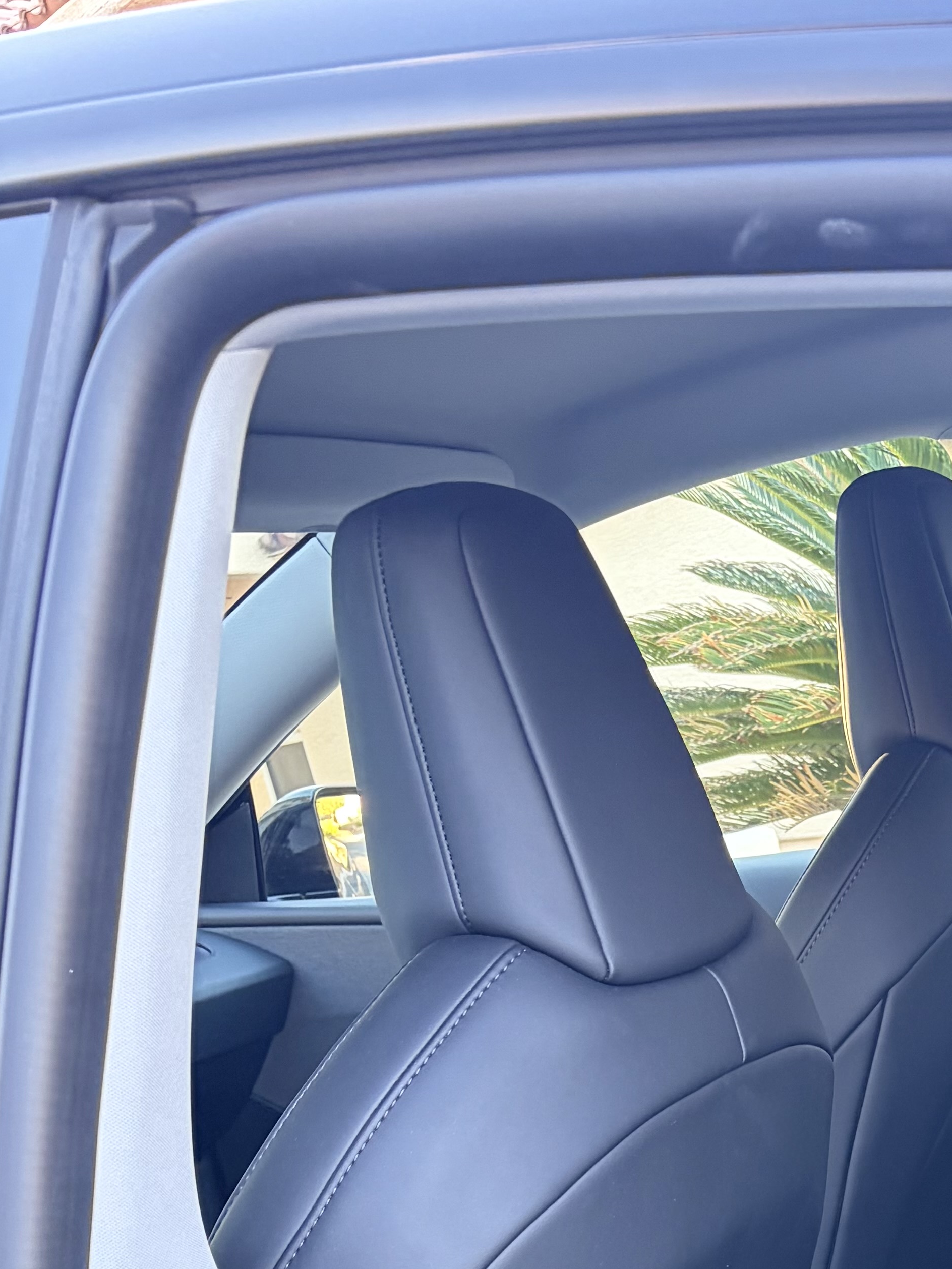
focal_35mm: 59
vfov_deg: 29.4
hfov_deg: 23.2
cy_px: 1412
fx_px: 2163
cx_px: 1074
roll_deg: +11.6
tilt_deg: -20.4
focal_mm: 5.96
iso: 200
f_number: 1.6
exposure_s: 1/60
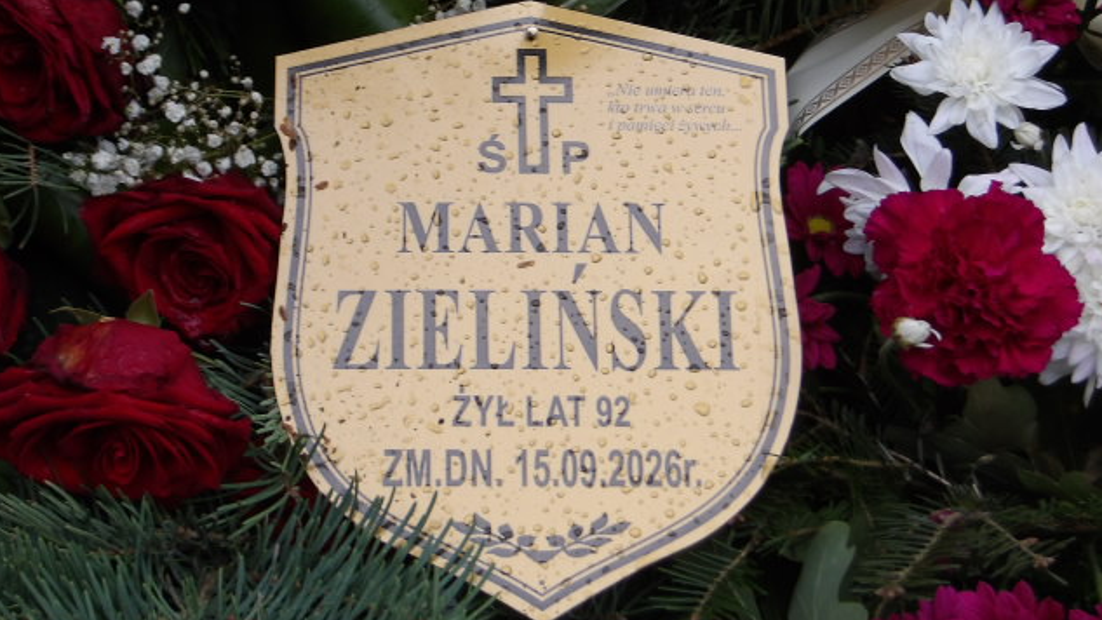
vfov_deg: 10.2
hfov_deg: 18.0
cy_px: 289
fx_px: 3477
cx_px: 547
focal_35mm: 119
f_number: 6.6
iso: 100
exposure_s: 1/69
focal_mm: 19.6
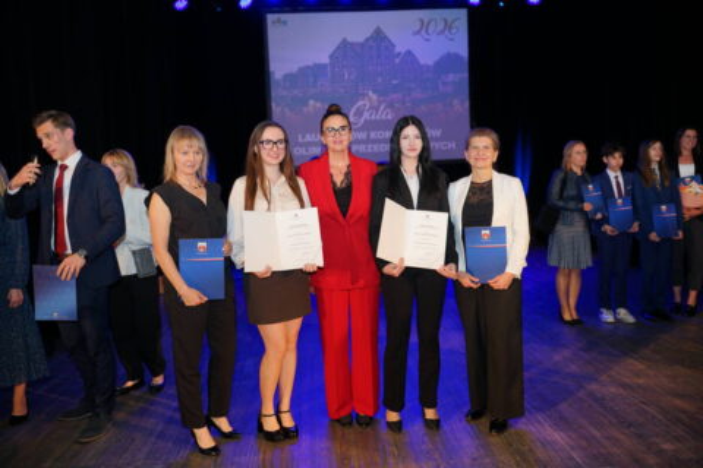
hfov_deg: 61.9
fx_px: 586
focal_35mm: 30
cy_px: 234
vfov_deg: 43.6
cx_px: 352
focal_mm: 30
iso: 320
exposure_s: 1/200
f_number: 2.8
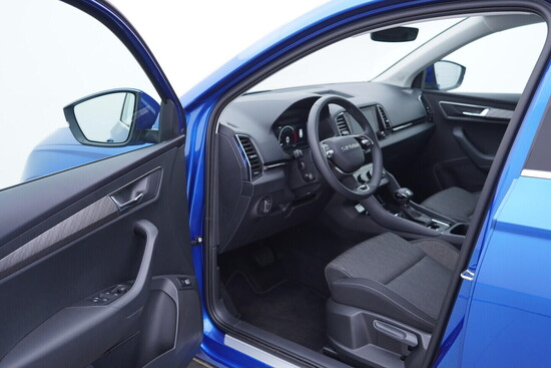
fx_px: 551
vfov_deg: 36.9
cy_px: 184
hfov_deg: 53.1
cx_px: 276
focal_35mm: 36
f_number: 2.8
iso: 125
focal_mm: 24
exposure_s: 1/40
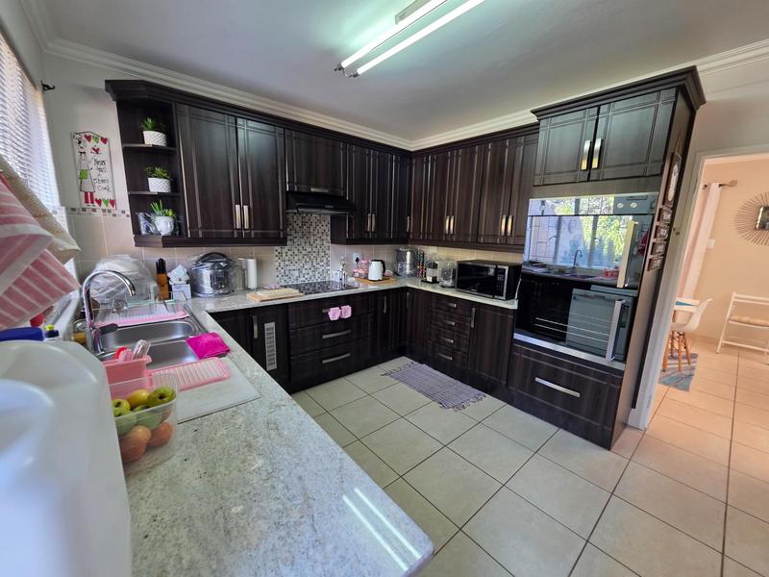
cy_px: 288
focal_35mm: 13
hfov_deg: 106.2
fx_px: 289
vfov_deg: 89.9
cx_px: 384
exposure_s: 1/100
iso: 200
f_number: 1.9
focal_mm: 2.2
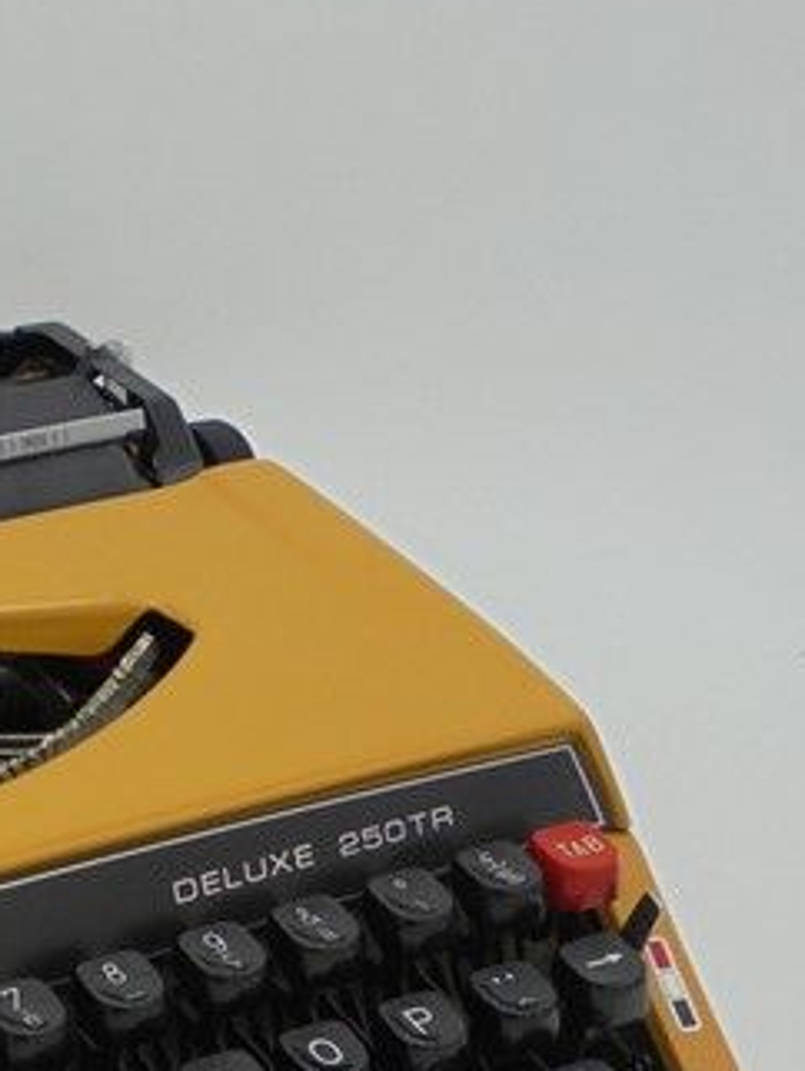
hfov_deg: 14.9
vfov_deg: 20.4
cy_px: 865
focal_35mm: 95
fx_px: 2942
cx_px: -244
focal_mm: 6.1
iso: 100
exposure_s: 1/60
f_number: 4
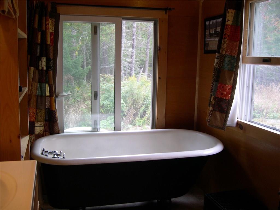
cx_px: 140
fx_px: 307
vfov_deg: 37.7
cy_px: 105
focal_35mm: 38
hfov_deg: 49.0
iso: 100
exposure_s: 1/36.7
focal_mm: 8
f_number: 2.8
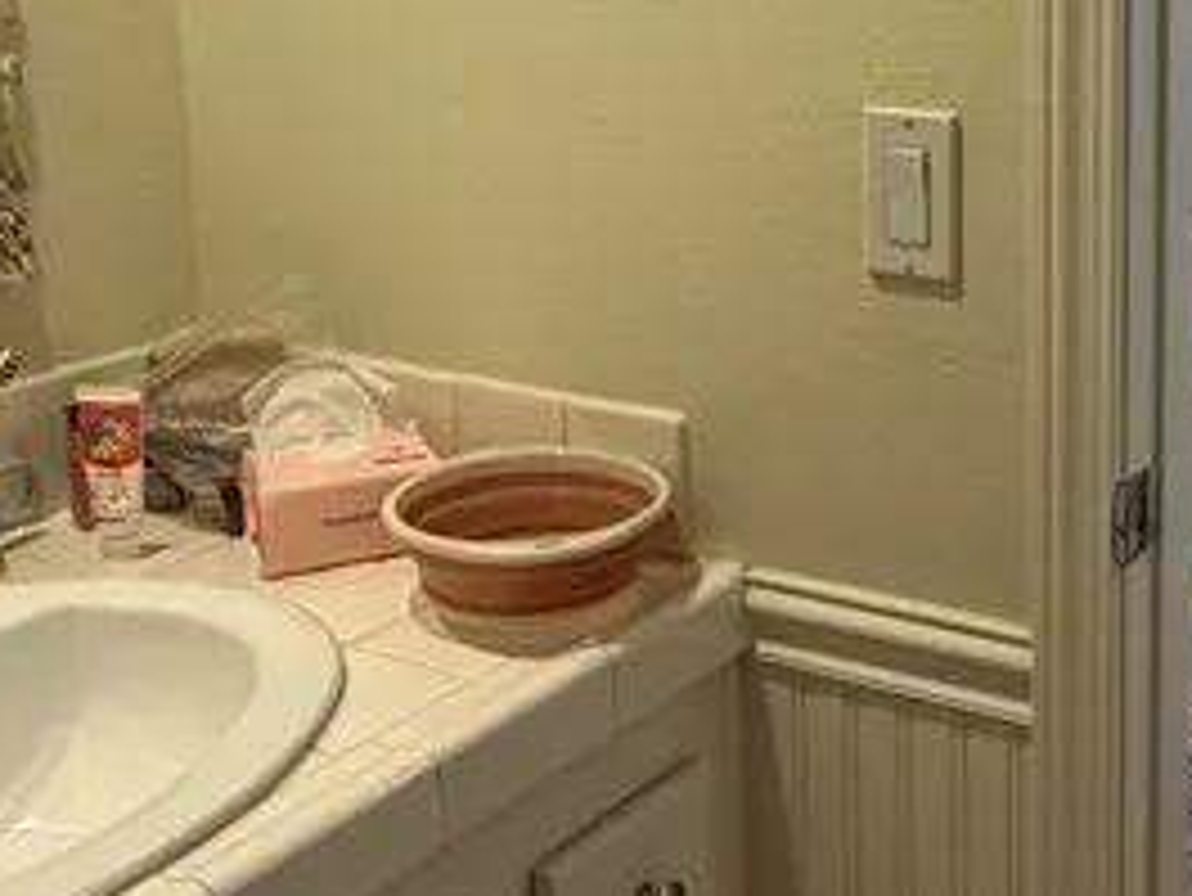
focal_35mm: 54
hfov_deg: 33.9
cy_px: 131
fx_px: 1860
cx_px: 1039
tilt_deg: -8.9
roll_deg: -0.1
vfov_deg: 26.4
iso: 250
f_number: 2.2
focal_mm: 2.22
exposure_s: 1/120
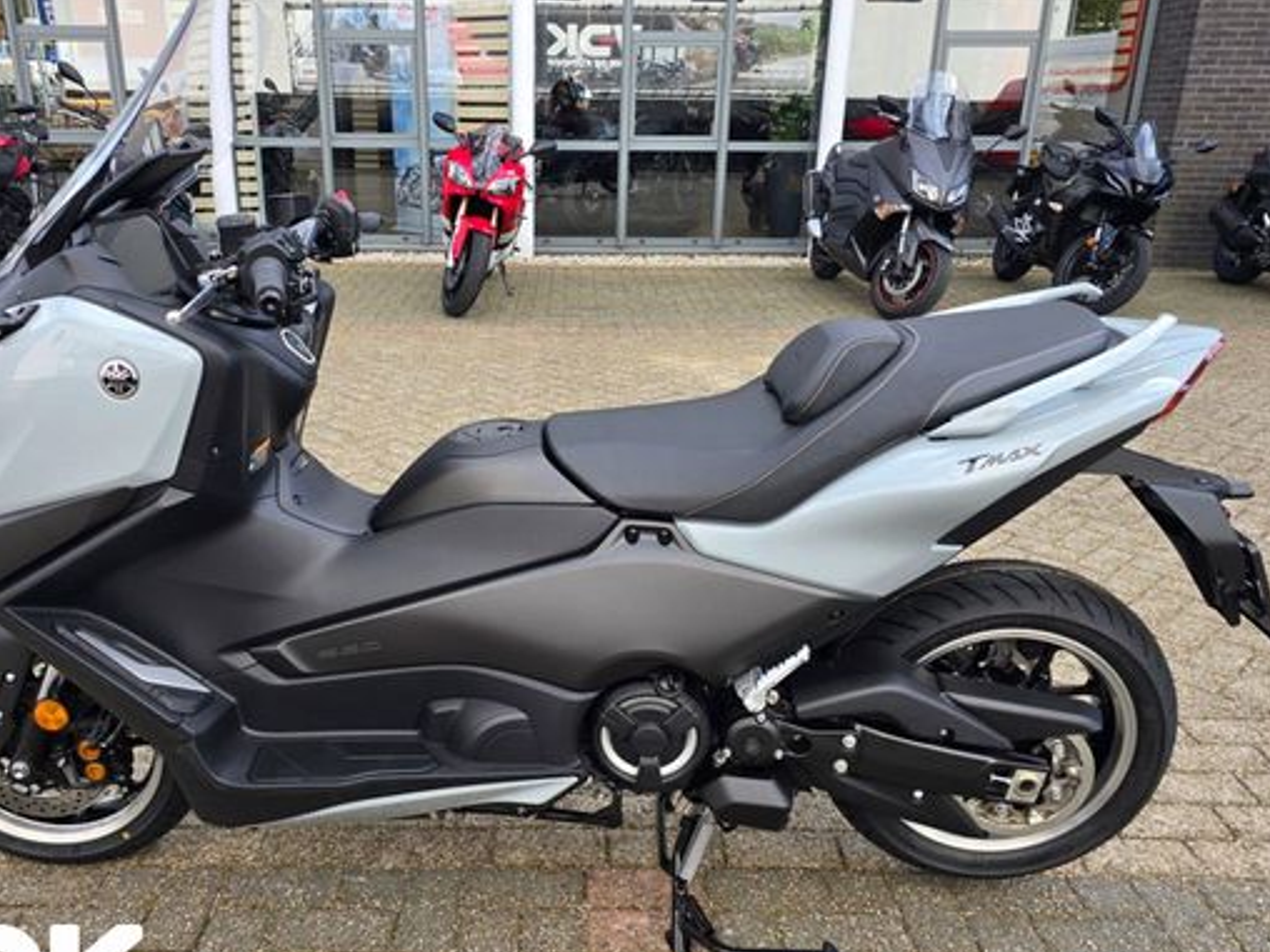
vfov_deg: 48.2
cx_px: 558
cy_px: 510
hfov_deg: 61.5
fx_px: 1064
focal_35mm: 29
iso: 16
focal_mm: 6.3
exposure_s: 1/180
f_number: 1.7
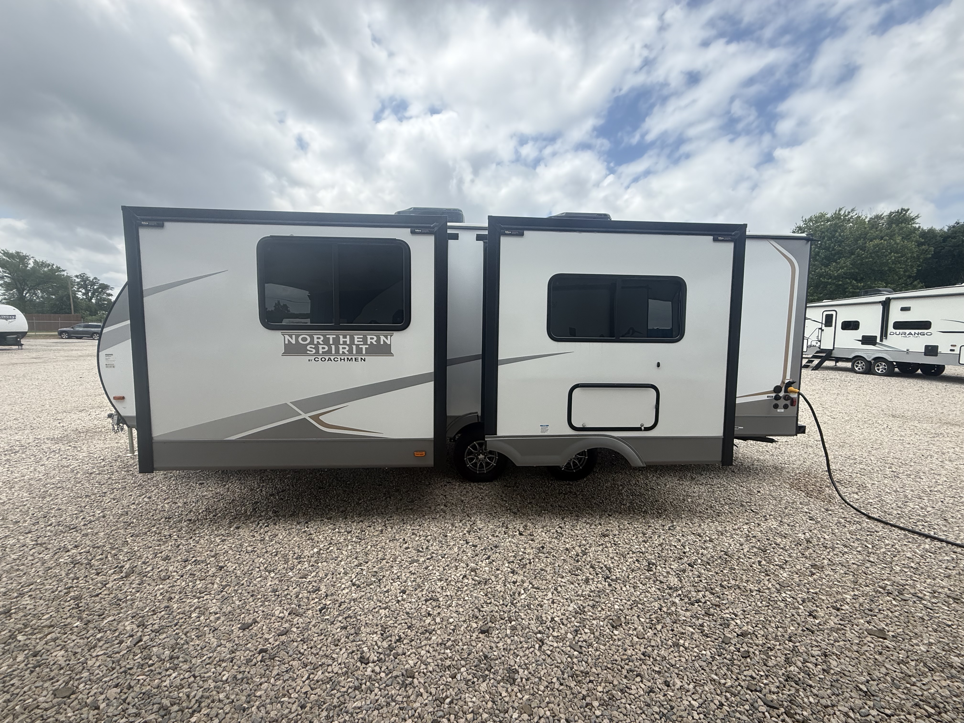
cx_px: 482
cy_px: 362
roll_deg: -0.1
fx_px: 390
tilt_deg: -4.3
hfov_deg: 102.1
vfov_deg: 85.7
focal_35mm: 14
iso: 64
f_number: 2.2
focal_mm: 2.22
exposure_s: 1/1167
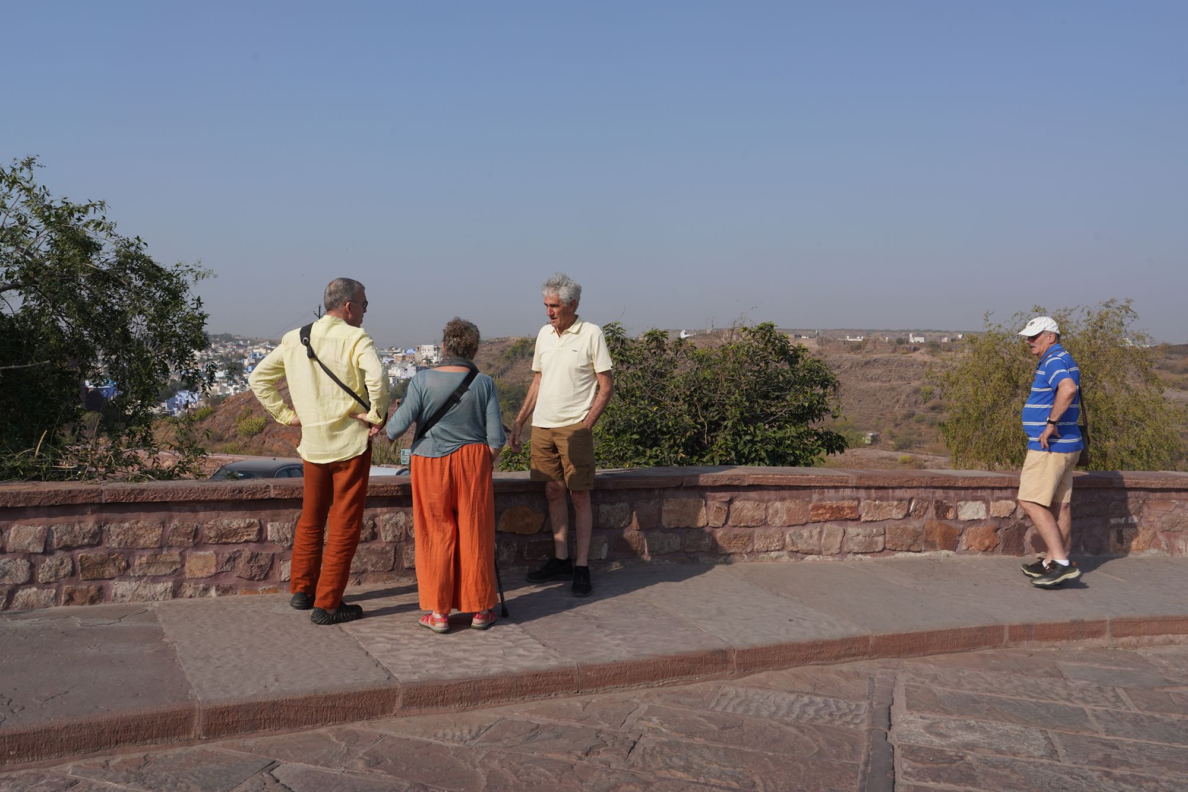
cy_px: 396
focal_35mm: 24
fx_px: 792
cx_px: 594
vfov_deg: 53.1
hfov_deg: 73.7
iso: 100
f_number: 18
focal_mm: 24
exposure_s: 1/100
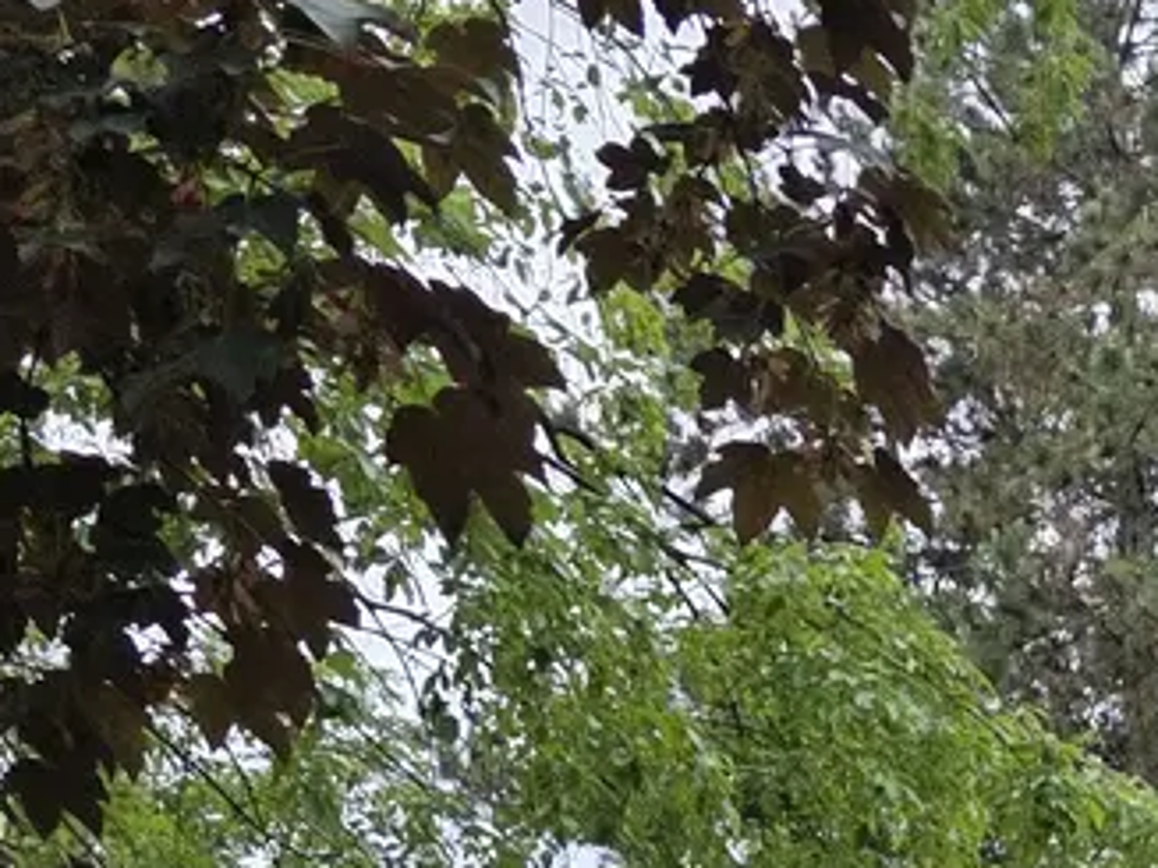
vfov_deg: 9.6
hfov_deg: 12.8
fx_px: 4514
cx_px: 2309
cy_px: 2189
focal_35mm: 135
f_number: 1.7
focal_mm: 6.3
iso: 50
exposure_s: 1/180
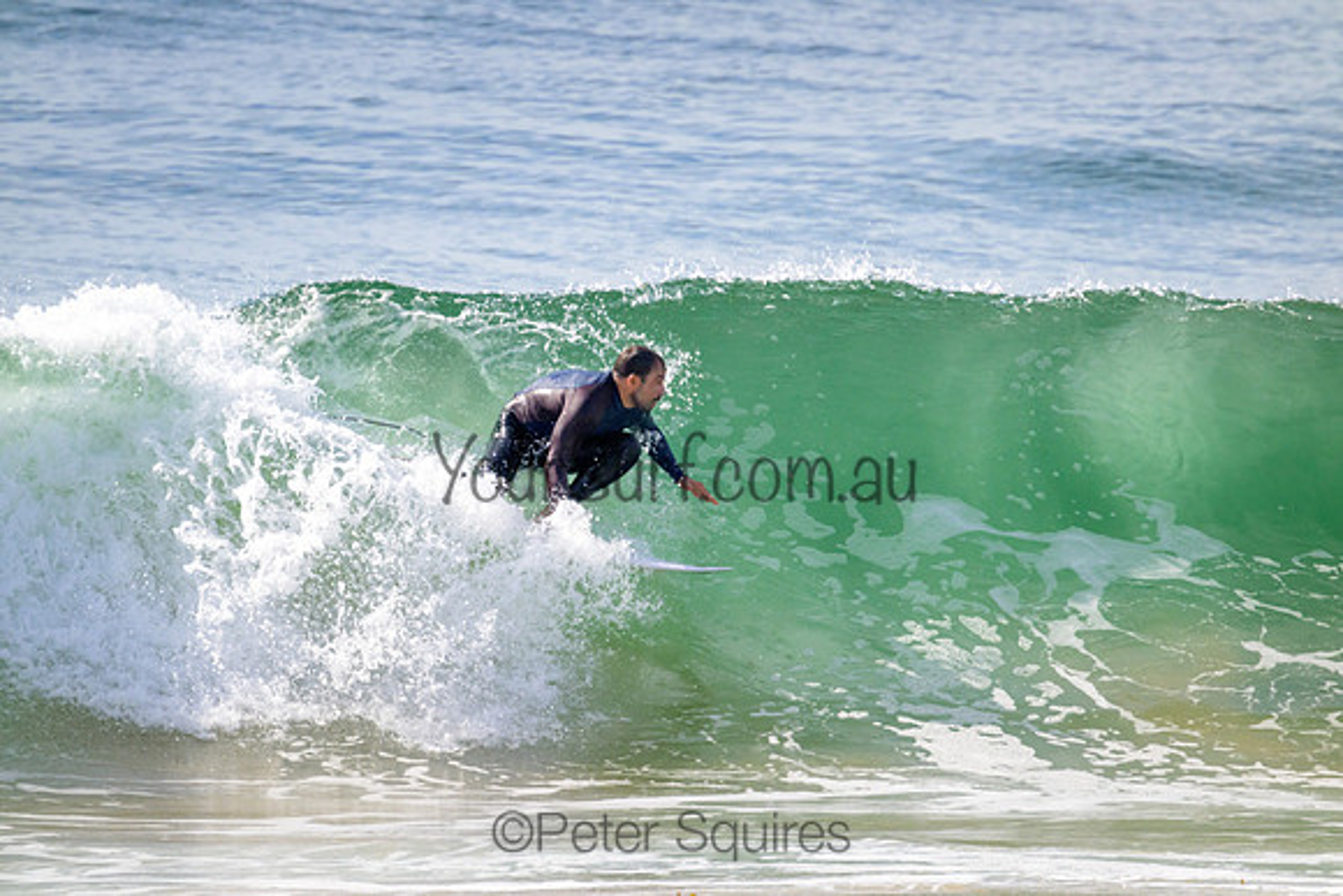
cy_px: 448
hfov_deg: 2.6
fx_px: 29850
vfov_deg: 1.7
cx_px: 672
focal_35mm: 800
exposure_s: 1/2000
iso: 1000
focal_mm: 800
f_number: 11
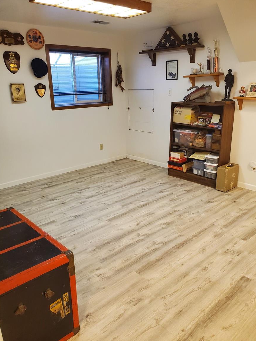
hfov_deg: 51.4
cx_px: 127
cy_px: 175
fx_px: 266
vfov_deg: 65.3
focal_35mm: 27
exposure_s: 1/40
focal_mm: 4.3
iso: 250
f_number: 2.4
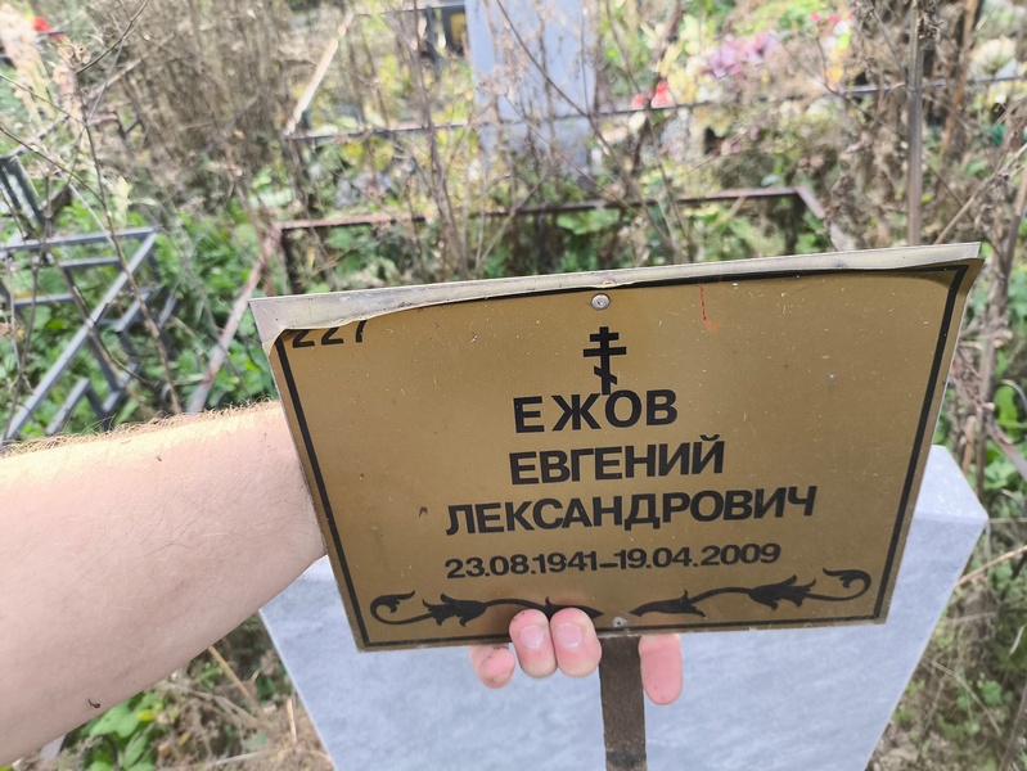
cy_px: 386
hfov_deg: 69.4
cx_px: 514
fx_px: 742
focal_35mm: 25
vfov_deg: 54.9
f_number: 1.7
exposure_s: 1/100
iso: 80
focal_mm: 4.71
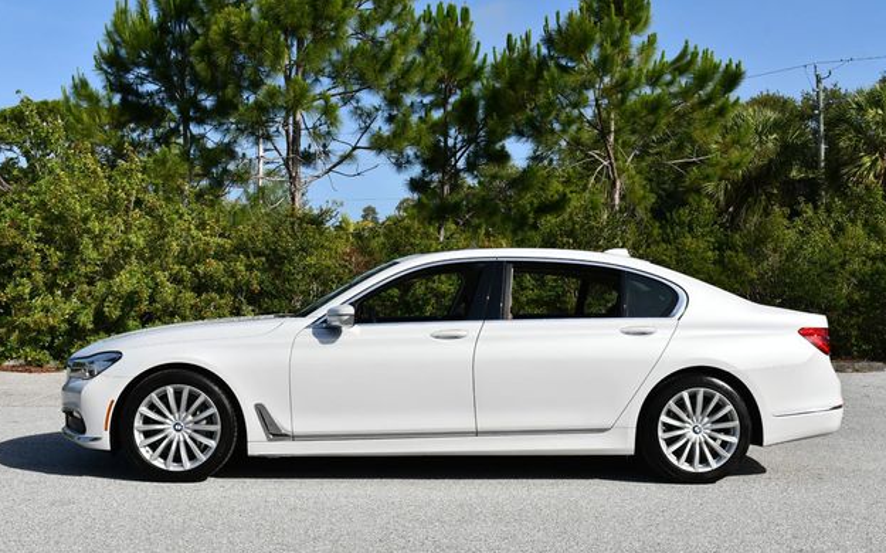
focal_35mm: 46
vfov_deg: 28.0
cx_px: 444
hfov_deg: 43.5
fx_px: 1110
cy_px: 257
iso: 100
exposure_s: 1/320
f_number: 9
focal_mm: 22
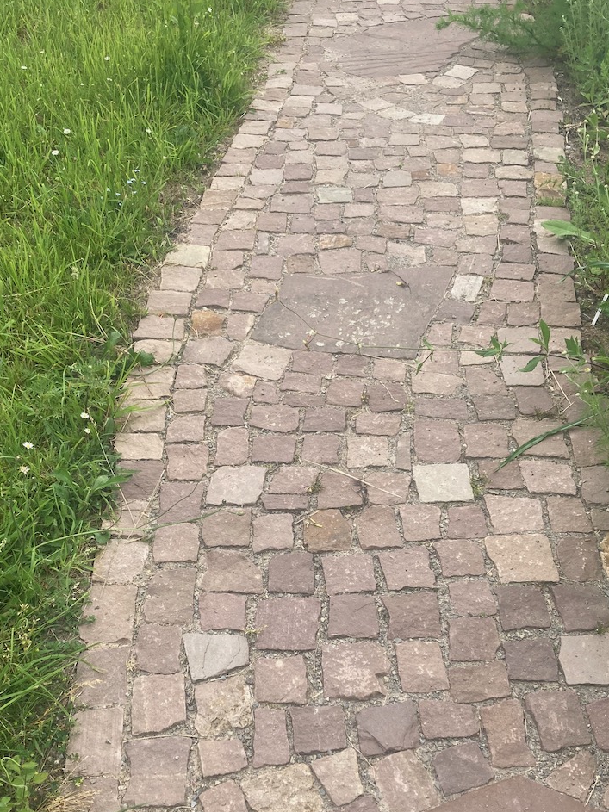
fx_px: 892
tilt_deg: -39.3
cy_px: 500
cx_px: 300
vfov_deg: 48.6
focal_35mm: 38
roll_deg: +2.0
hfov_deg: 37.7
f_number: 1.8
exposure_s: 1/676
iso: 20
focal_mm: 3.99
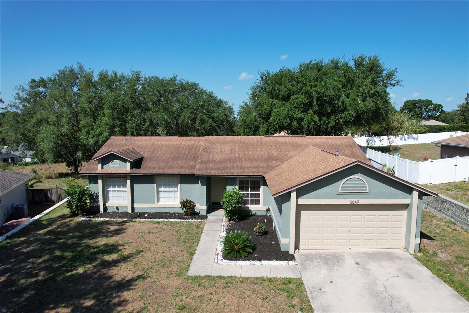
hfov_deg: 78.6
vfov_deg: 57.2
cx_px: 234
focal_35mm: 22
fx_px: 287
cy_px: 156
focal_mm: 8.38
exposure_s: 1/2500
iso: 130
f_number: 2.8
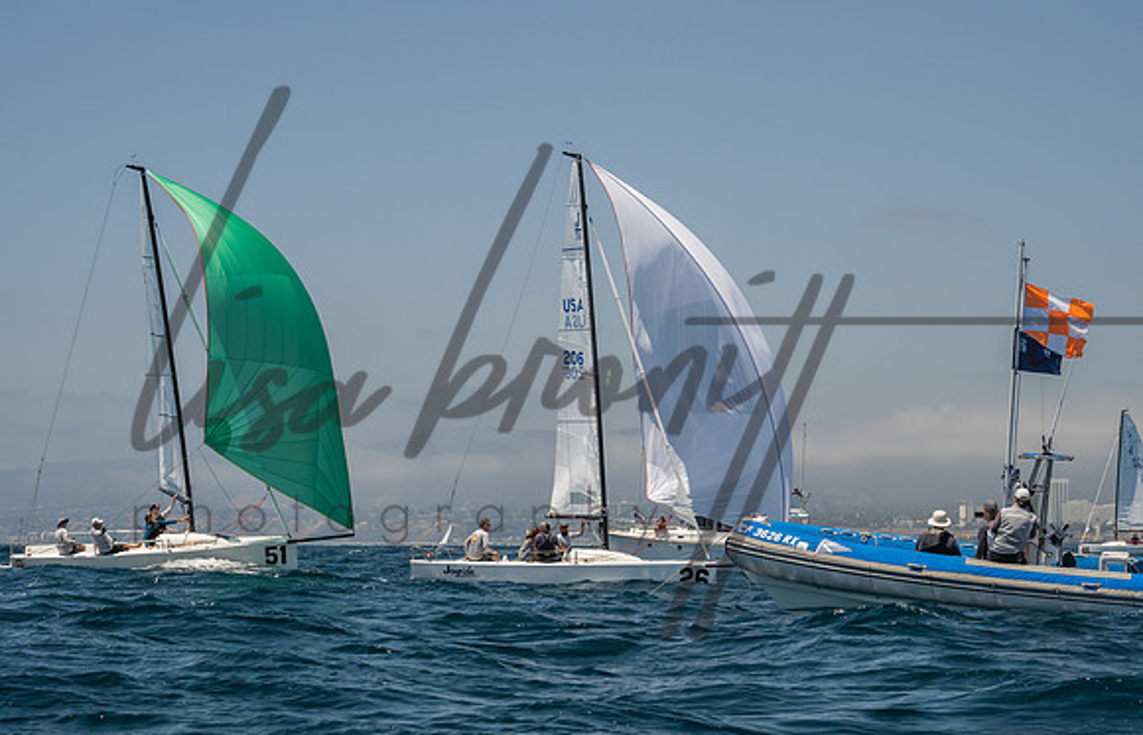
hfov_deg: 25.5
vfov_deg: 16.5
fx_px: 2529
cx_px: 577
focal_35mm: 81
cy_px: 350
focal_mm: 67
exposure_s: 1/640
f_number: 9
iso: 640
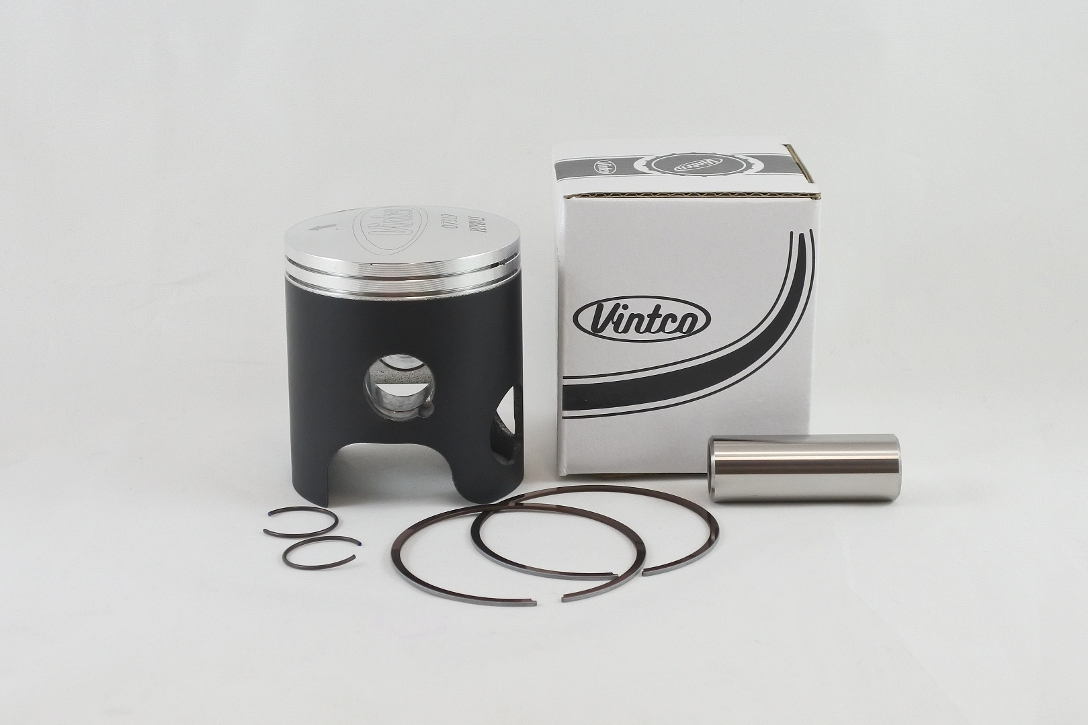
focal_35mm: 43
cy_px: 362
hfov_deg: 45.4
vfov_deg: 31.2
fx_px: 1299
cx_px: 544
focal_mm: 16.1
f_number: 4.5
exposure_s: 1/160
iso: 400
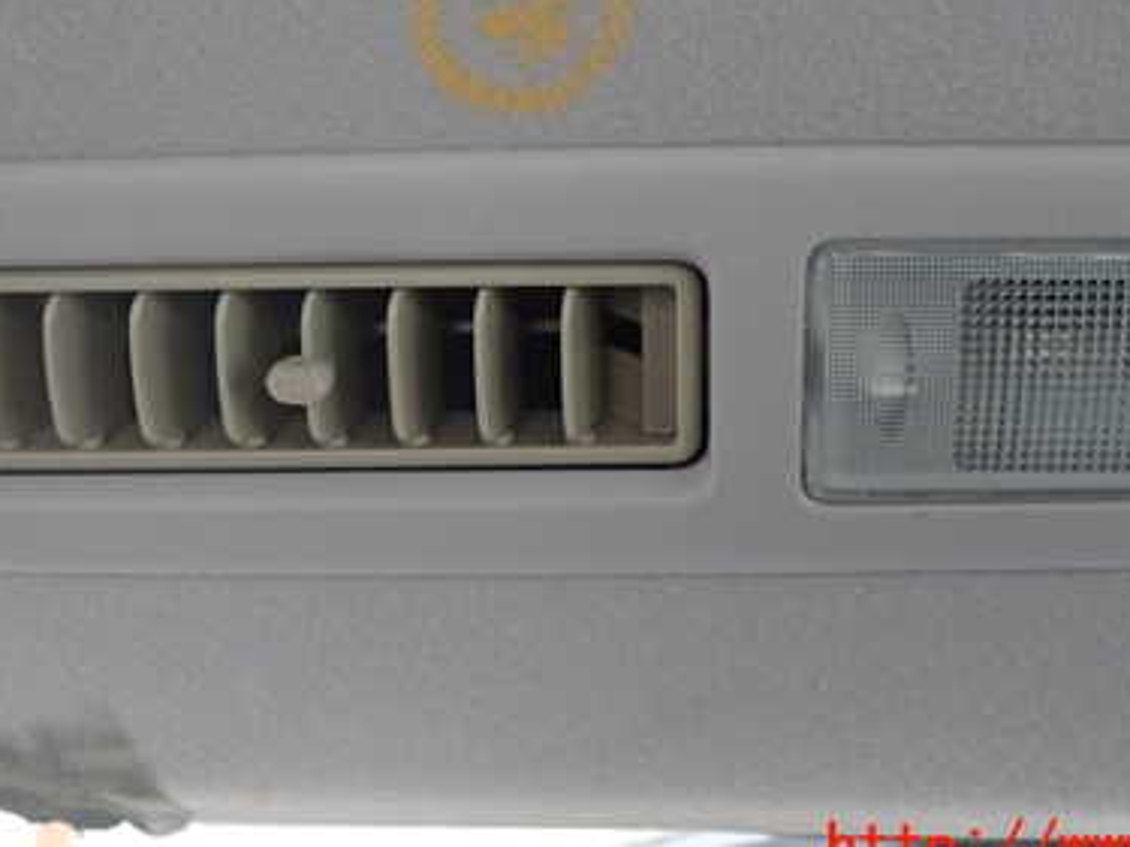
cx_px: 603
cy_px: 211
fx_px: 1305
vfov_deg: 35.1
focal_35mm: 40
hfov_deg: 46.8
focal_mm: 4.5
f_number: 2
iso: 500
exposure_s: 1/30
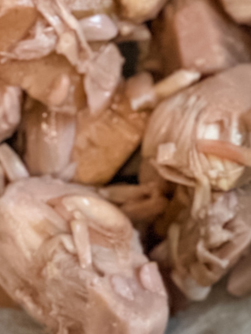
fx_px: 2282
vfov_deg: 8.4
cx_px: 173
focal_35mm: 236
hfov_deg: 6.3
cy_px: 90
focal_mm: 6
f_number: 2
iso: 200
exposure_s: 1/120
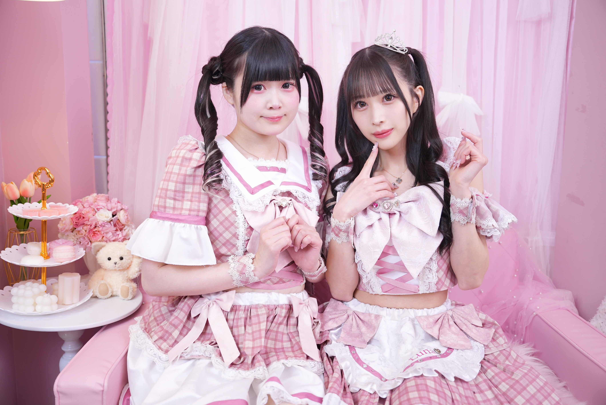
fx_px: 505
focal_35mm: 30
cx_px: 303
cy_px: 202
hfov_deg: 61.9
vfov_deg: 43.7
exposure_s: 1/100
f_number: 2.8
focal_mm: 30
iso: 200
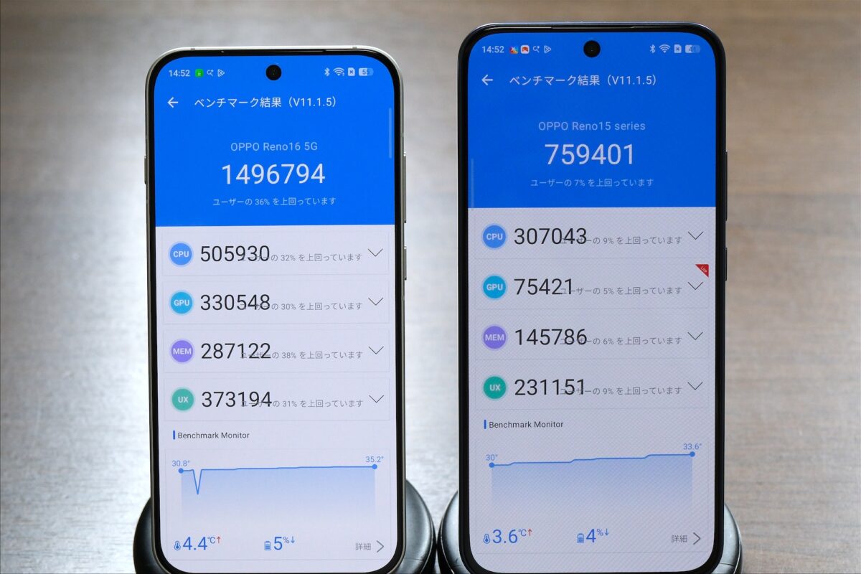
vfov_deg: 16.5
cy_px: 287
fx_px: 1985
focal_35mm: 83
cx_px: 430
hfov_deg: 24.5
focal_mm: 55
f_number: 5.6
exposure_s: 1/125
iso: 1600
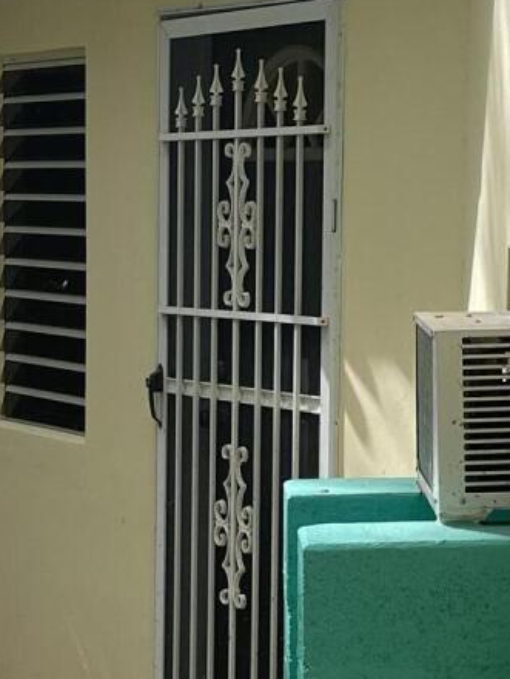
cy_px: 388
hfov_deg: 12.5
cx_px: 333
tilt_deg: -5.0
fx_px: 2317
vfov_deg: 16.7
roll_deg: +0.9
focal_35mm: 118
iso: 50
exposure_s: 1/3040
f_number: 1.6
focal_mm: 4.2
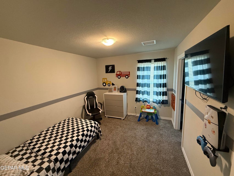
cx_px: 117
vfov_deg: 85.7
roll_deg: +2.6
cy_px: 88
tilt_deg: -8.5
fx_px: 95
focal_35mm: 14
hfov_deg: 102.1
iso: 500
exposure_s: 1/60
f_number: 2.2
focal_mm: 2.22
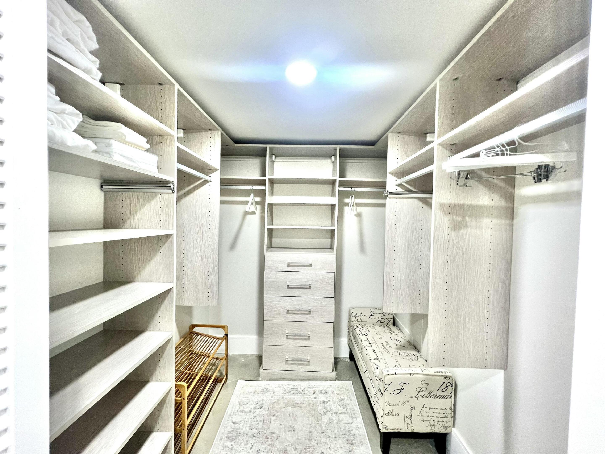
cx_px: 302
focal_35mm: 13
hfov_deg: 106.2
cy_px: 227
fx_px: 227
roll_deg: -1.0
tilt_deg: -2.6
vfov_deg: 89.9
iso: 160
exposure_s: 1/60
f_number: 1.8
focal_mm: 1.57
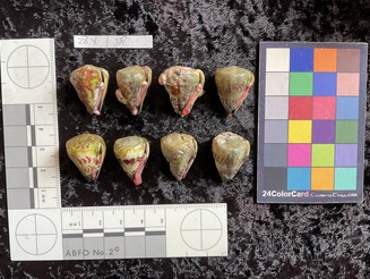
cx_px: 177
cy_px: 143
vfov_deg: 45.5
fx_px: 332
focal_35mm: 31
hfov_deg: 58.3
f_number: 1.8
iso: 50
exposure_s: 1/60
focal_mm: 3
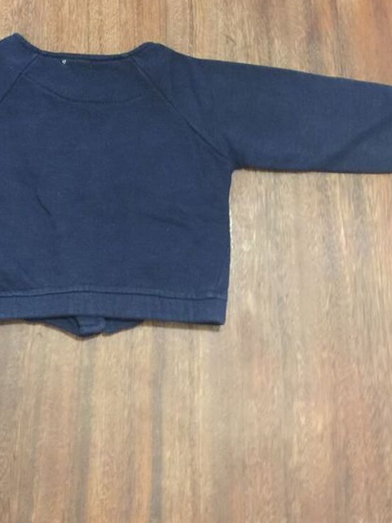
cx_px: 80
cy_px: 85
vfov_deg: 34.7
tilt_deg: -72.8
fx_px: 800
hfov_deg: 27.0
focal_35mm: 53
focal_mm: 4.15
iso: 125
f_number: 2.2
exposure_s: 1/4
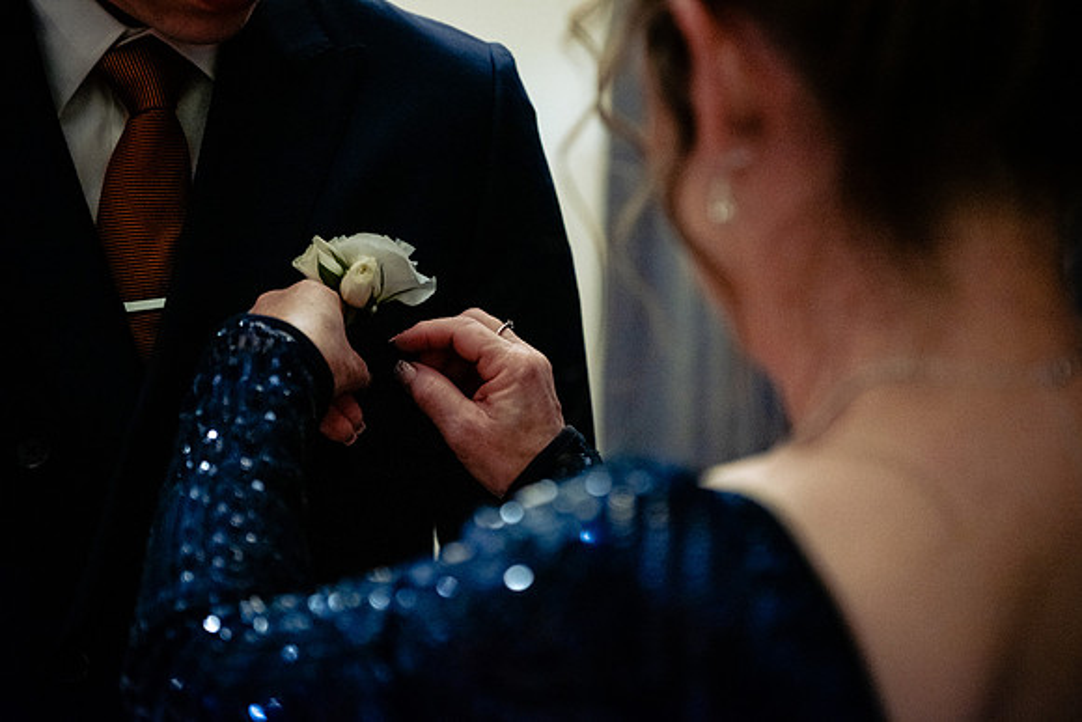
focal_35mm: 72
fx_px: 2153
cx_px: 541
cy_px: 361
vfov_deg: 19.0
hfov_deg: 28.2
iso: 4000
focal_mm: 70
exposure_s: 1/100
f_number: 2.8
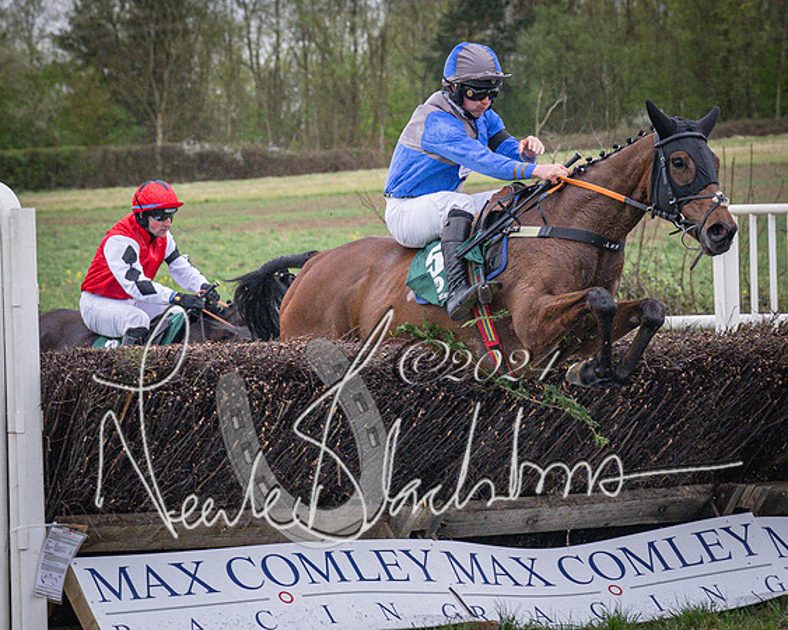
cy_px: 284
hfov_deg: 10.1
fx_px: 4439
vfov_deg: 8.1
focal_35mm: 190
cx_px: 552
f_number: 4
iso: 1600
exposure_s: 1/1000
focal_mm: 70
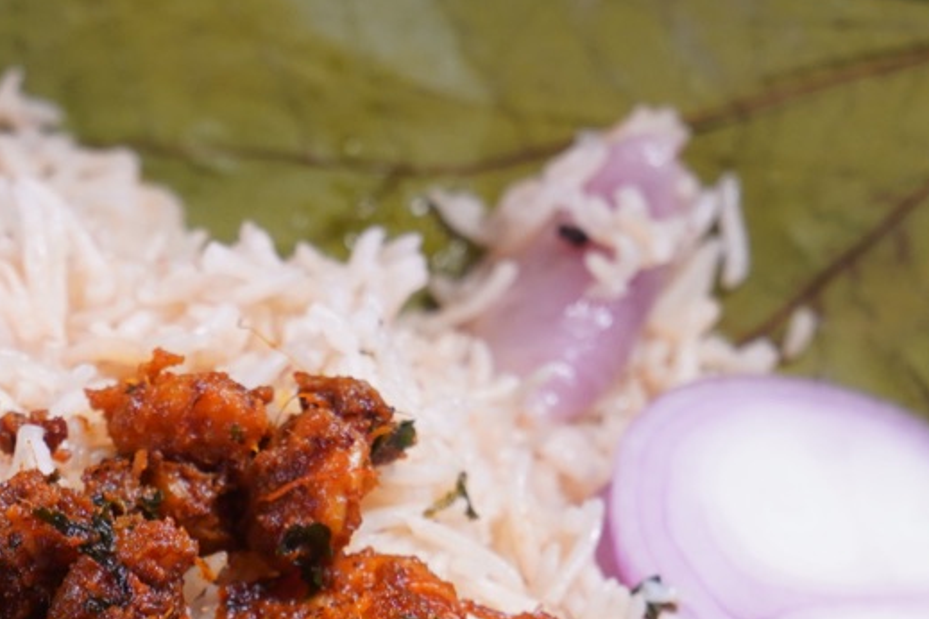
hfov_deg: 8.6
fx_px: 6167
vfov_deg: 5.7
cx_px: -4
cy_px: 914
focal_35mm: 239
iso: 640
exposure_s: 1/200
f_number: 5.6
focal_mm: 62
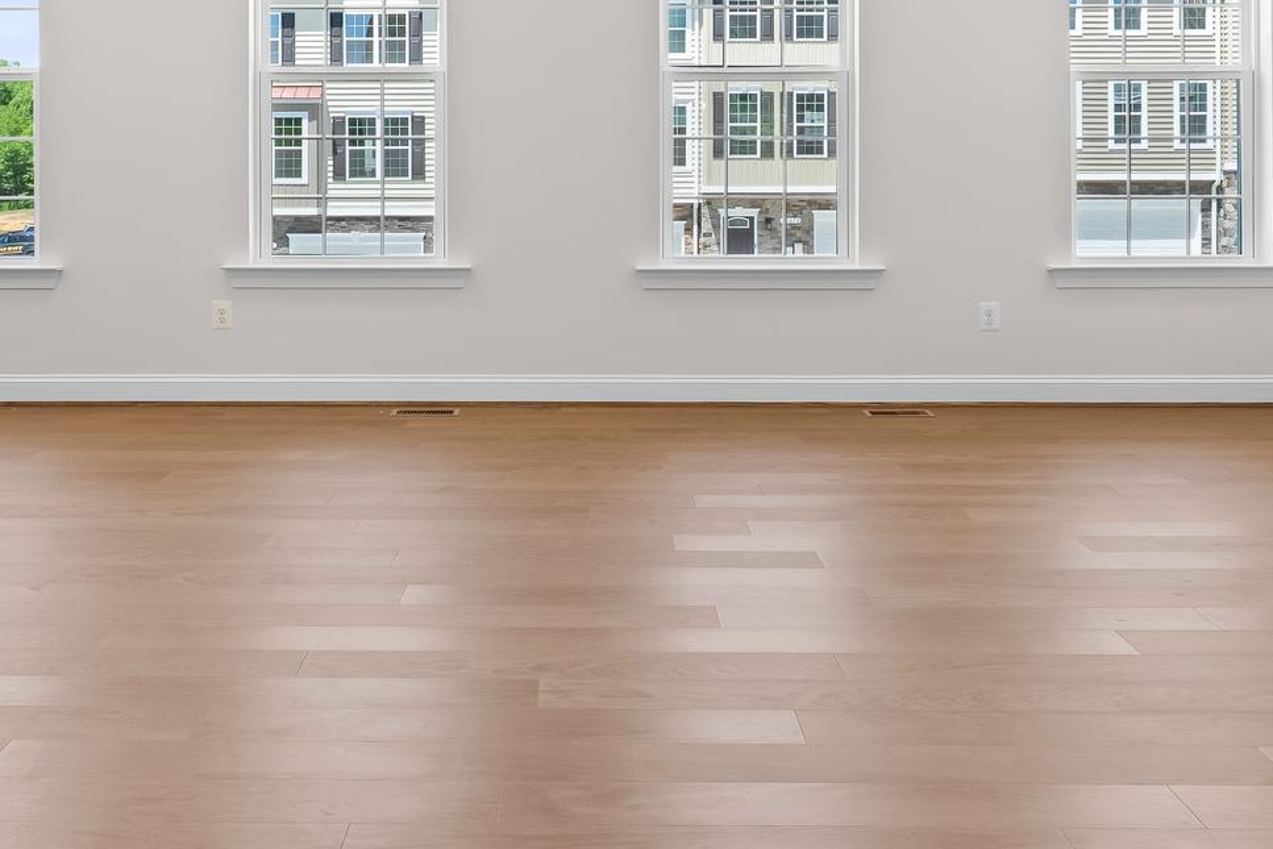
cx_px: 570
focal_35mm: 36
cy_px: 214
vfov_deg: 36.1
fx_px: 1273
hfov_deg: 53.0
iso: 200
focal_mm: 17
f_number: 8
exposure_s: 1/15
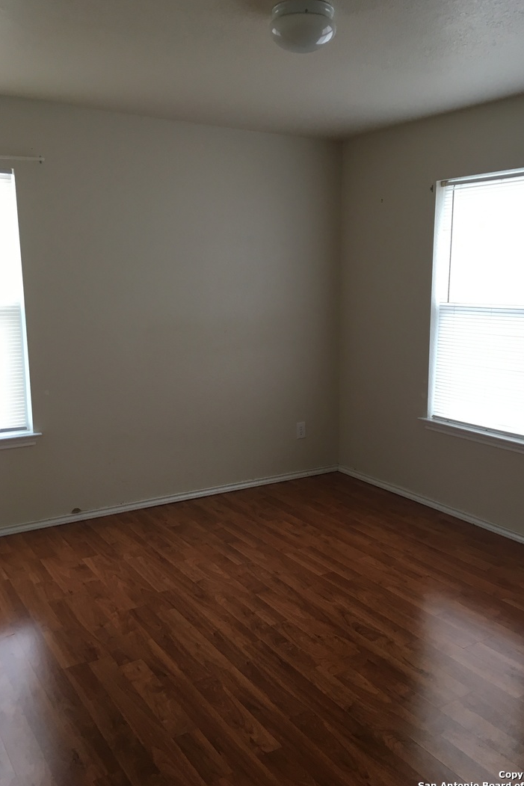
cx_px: 276
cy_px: 388
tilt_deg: -8.6
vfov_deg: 60.3
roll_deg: +0.0
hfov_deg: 42.3
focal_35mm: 31
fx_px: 677
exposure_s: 1/33
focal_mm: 4.15
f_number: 2.2
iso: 40
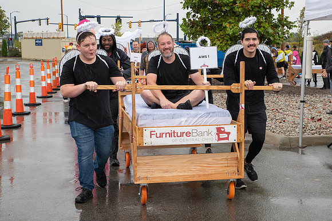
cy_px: 119
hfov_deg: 31.8
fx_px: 581
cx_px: 189
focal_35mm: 63
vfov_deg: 21.5
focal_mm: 55
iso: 400
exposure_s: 1/200
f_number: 7.1
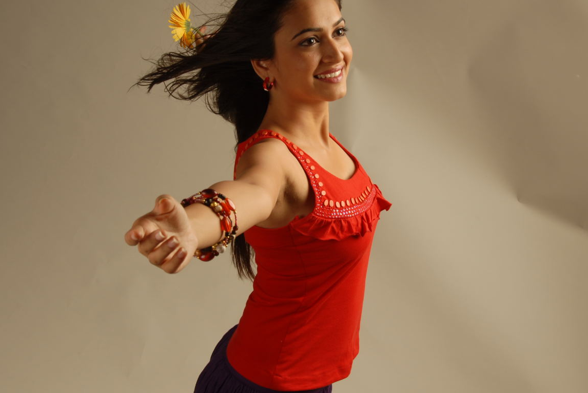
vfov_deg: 20.3
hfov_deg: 30.0
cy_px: 163
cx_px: 286
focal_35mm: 67
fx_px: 1096
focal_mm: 32
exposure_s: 1/250
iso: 100
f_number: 13
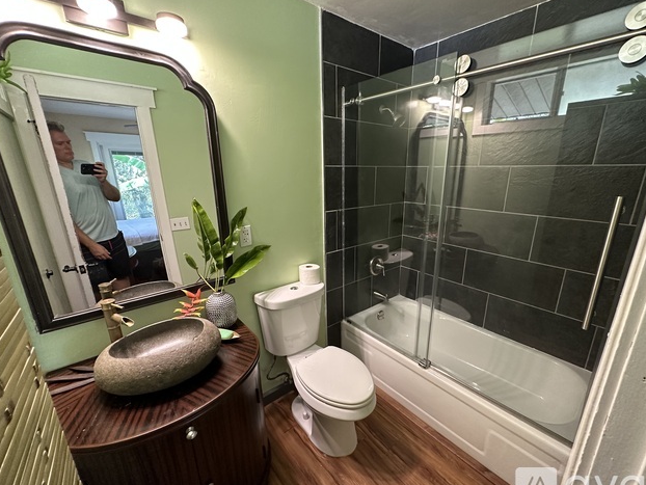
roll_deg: -0.1
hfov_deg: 98.1
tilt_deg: -17.0
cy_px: 249
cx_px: 337
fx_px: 280
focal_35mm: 15
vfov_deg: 81.8
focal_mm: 2.22
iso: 400
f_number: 2.2
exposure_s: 1/60
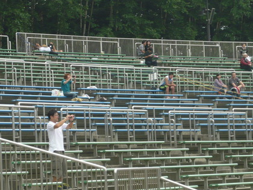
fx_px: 1169
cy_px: 95
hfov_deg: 12.3
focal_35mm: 160
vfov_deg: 9.3
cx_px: 126
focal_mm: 16.5
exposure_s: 1/125
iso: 125
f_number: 5.1
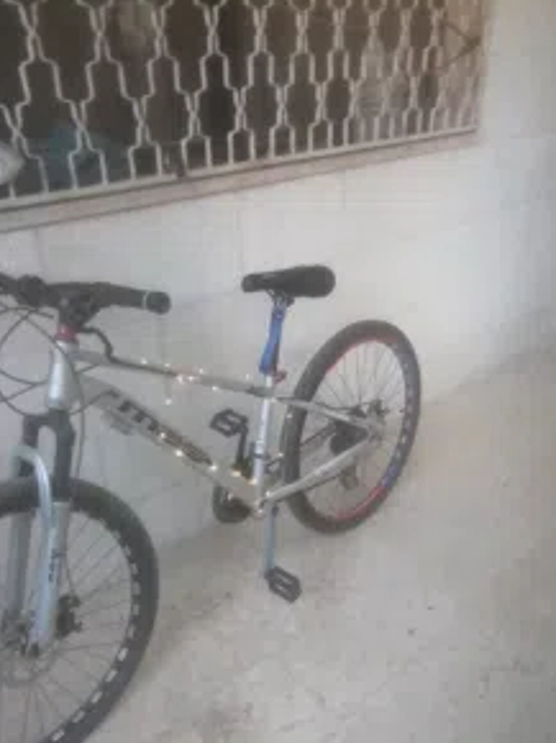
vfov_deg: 61.2
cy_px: 446
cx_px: 249
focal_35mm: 29
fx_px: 622
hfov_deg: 48.1
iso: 160
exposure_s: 1/33.3
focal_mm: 1.78
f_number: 2.4
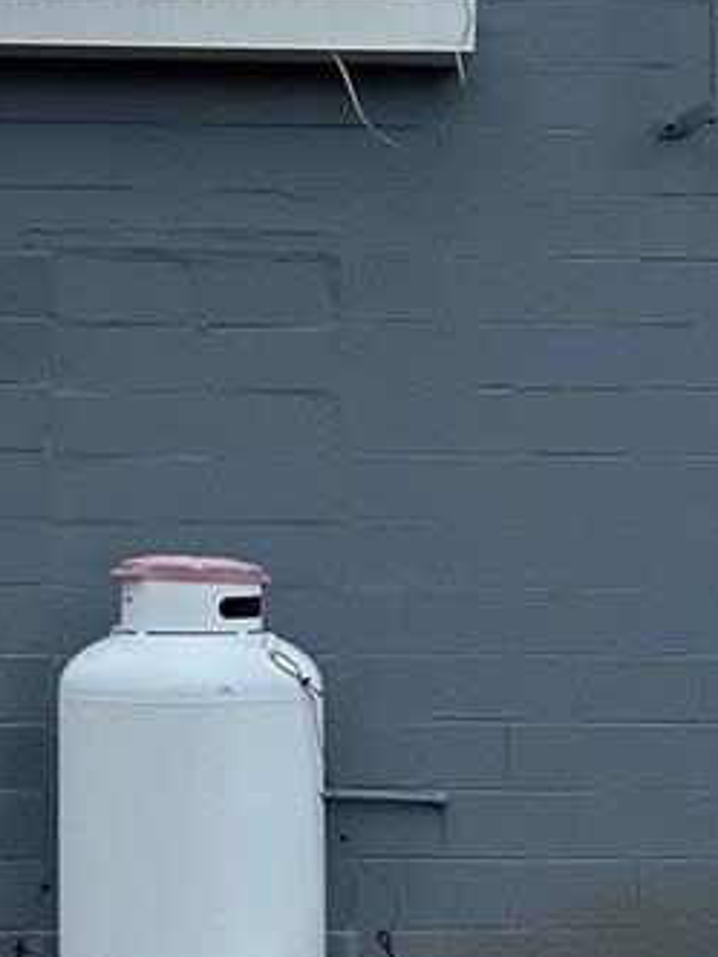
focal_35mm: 94
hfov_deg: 15.7
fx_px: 2600
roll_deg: -0.3
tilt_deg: +4.0
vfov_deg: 20.8
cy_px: 331
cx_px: 231
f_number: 1.5
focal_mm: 5.7
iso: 50
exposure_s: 1/1295
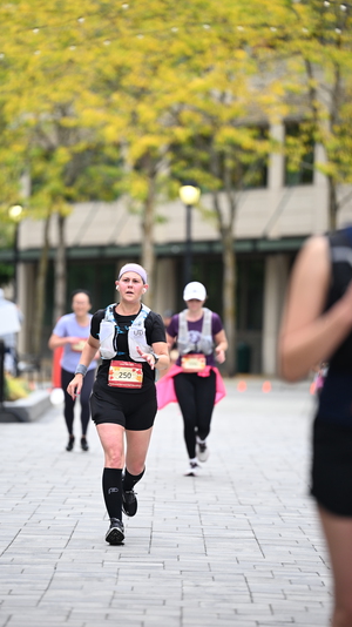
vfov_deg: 10.5
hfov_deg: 5.9
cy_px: 312
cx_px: 152
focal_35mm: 205
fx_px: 3405
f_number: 2.8
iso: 640
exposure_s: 1/1600
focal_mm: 190
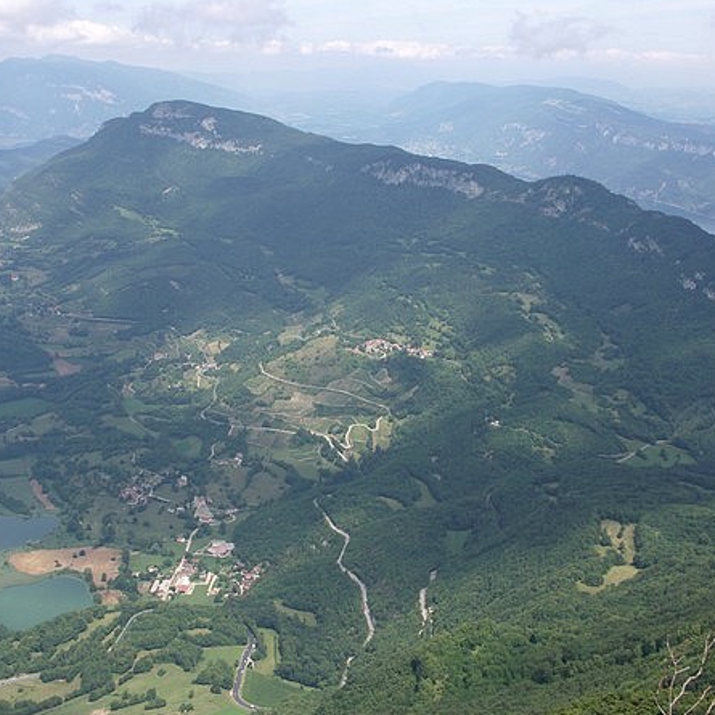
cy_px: 358
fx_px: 1168
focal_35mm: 50
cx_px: 292
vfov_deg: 34.0
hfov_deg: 33.9
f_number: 7.1
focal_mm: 10.93
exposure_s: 1/250
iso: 64
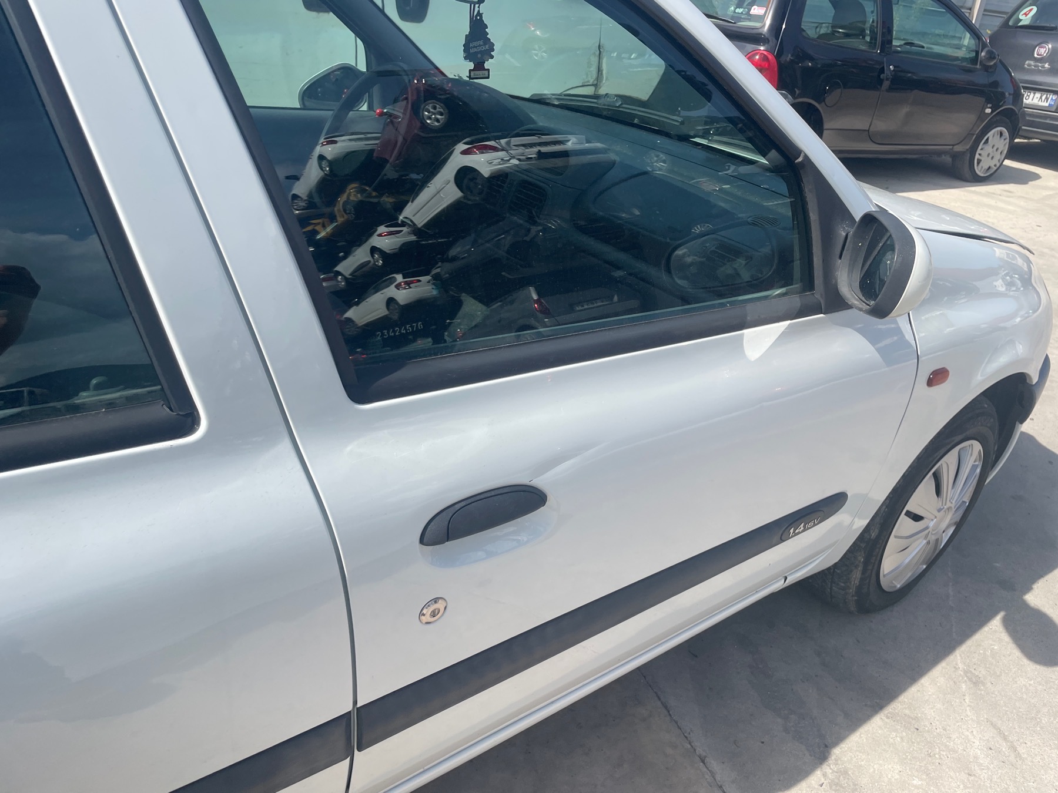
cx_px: 529
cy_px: 396
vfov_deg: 53.1
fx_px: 795
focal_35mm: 26
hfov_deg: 67.3
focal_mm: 4.2
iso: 32
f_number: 1.6
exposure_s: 1/2882
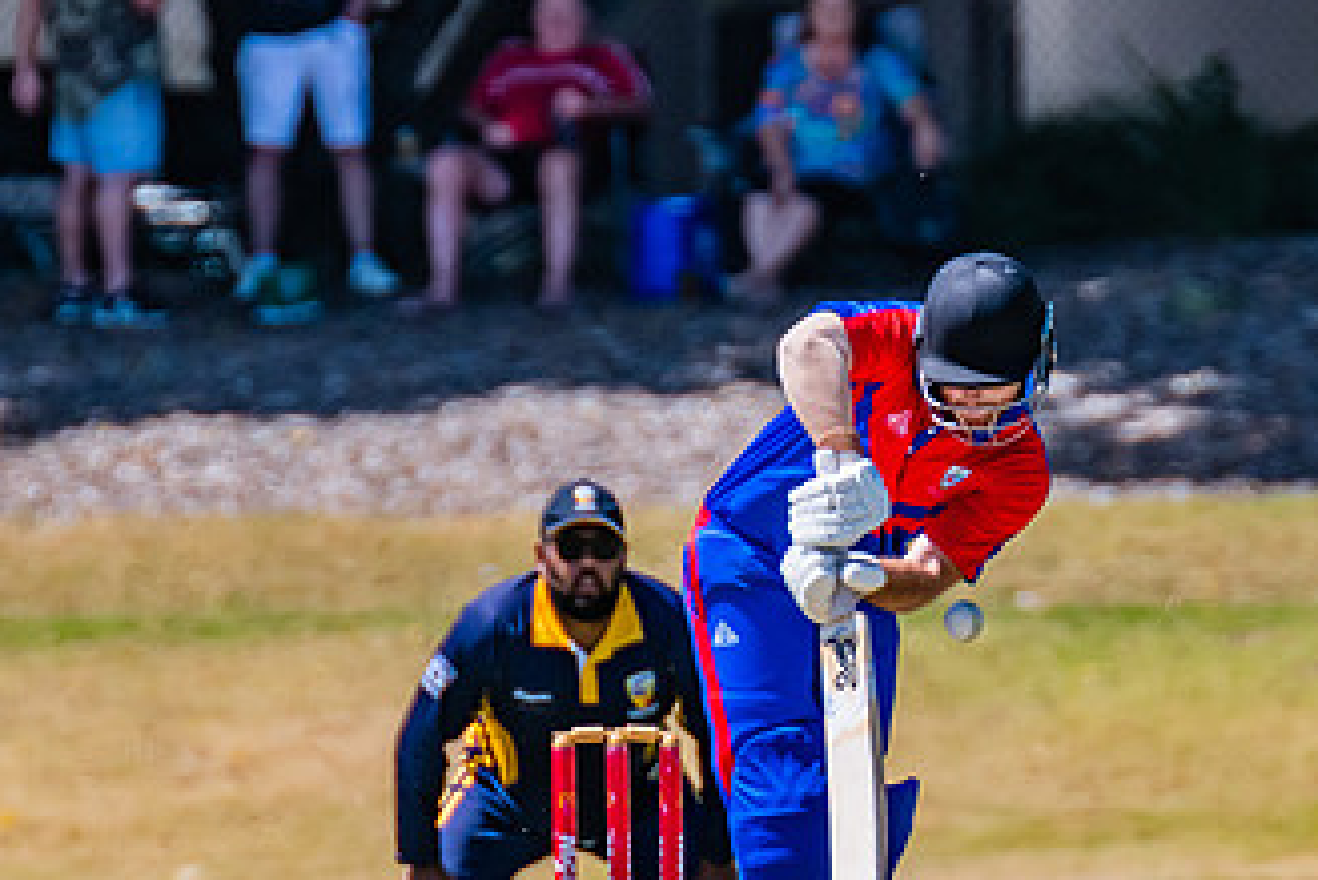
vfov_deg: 0.9
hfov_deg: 1.3
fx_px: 57685
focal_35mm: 1575
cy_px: 589
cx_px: 703
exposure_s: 1/2000
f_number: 7.1
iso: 640
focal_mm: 600
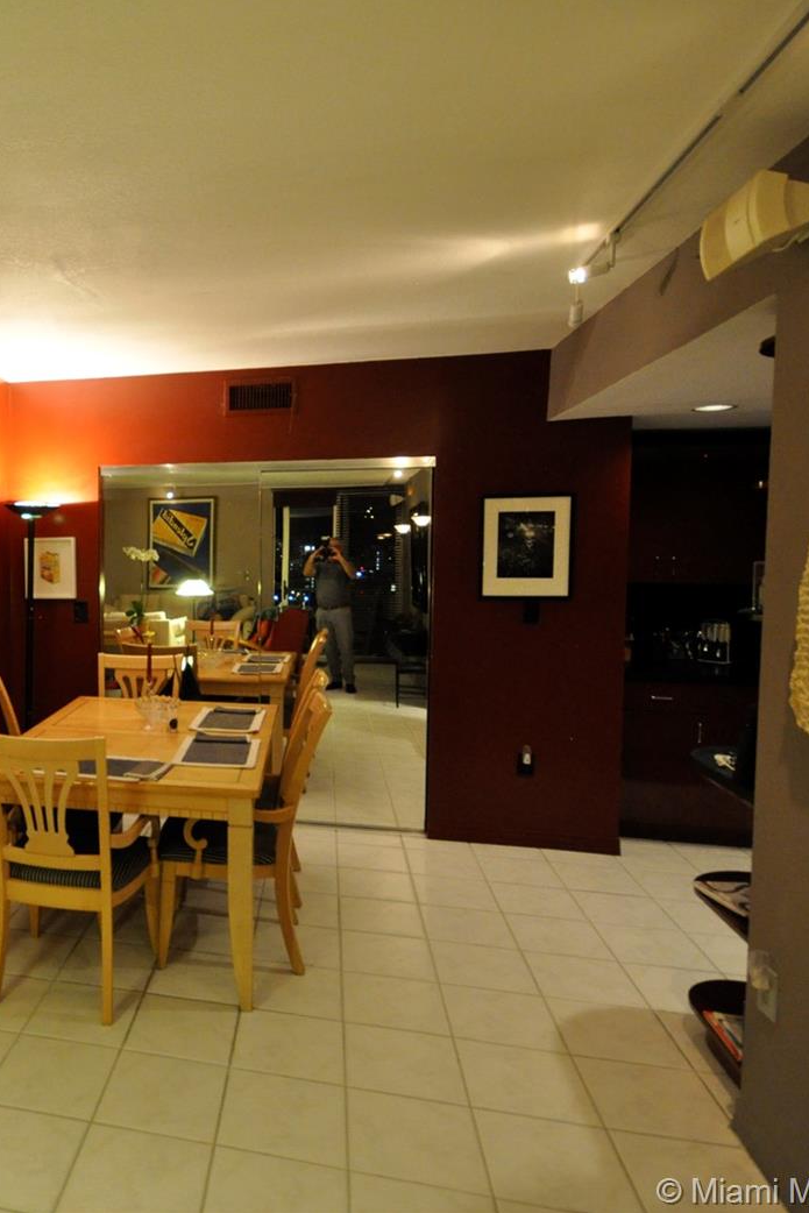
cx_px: 104
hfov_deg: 49.9
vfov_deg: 76.1
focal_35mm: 23
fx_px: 775
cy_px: 597
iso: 1600
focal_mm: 10
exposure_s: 1/25
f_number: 4
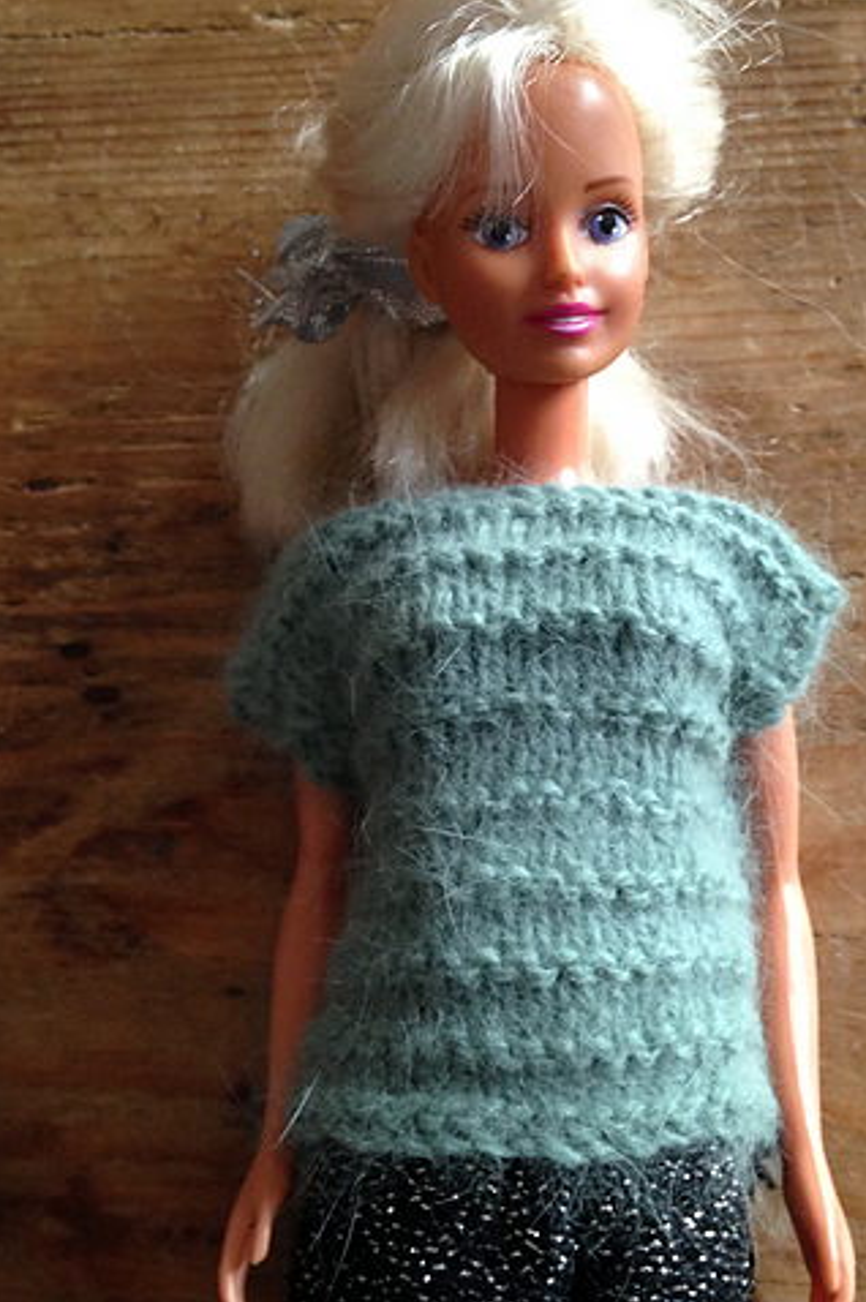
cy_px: 651
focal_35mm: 46
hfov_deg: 29.1
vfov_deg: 42.8
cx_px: 545
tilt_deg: -77.0
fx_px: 1662
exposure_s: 1/20
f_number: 2.4
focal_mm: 4.12
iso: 160
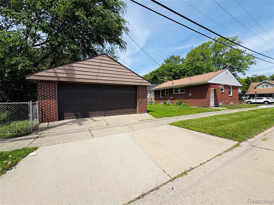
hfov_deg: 102.1
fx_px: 111
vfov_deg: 85.7
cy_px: 102
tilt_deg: -0.8
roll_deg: +1.1
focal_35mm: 14
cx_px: 137
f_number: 2.2
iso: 50
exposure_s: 1/1789
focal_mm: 2.22
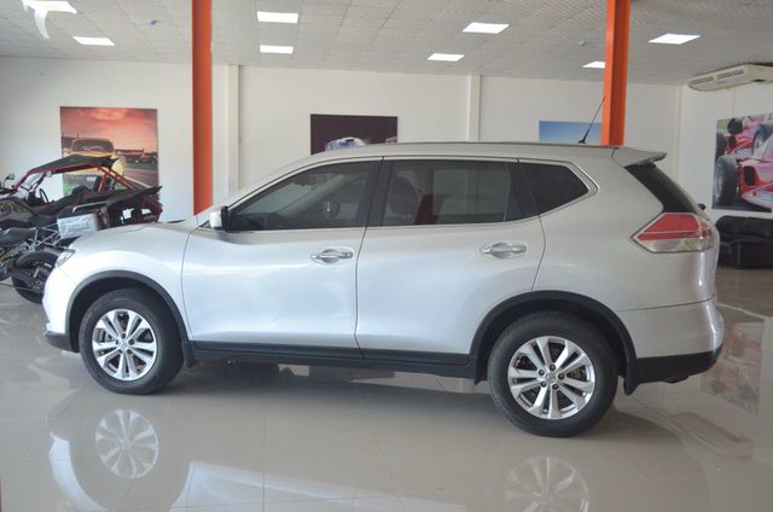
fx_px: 707
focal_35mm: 33
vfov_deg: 39.8
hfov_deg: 57.3
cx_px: 386
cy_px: 256
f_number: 3.8
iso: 500
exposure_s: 1/160
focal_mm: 22
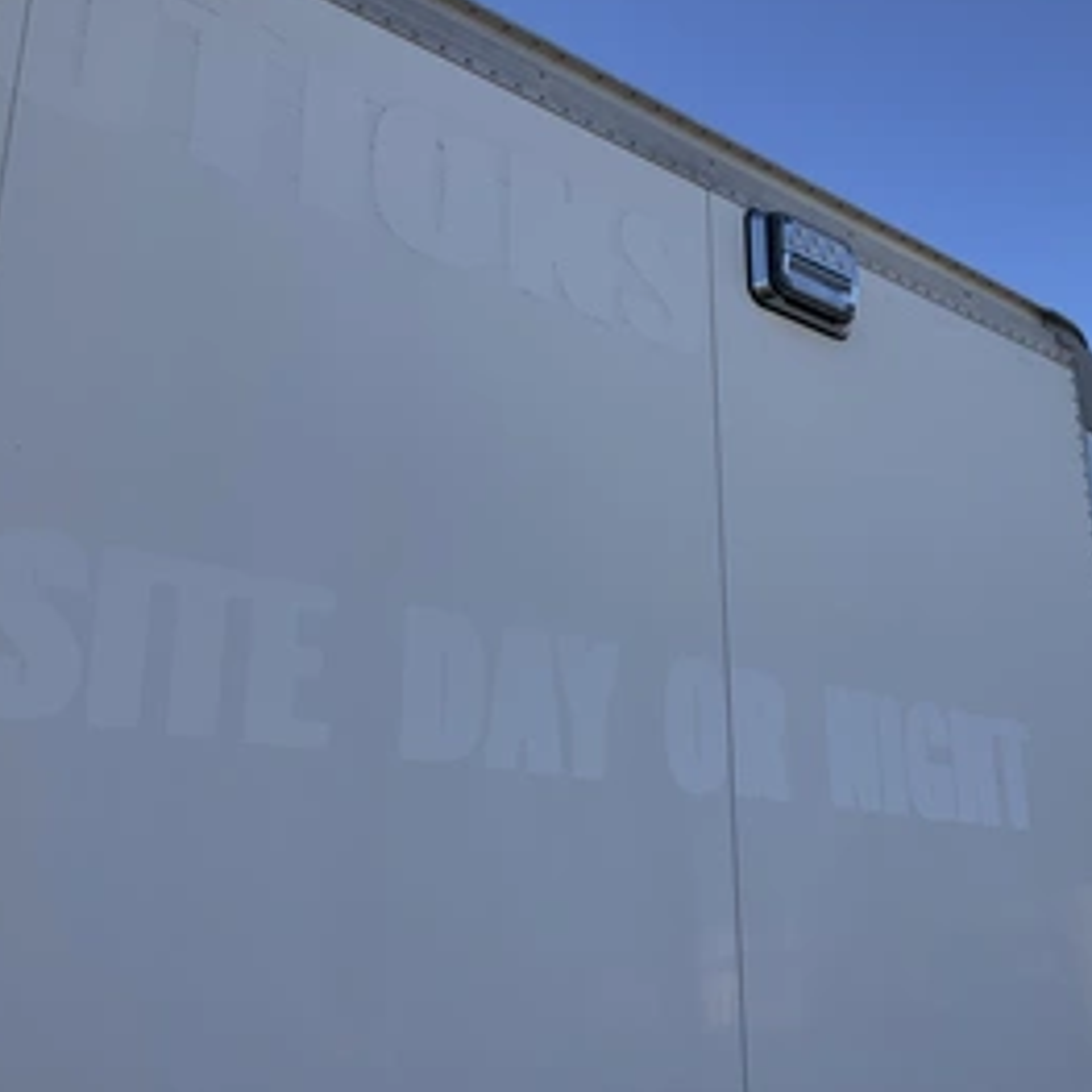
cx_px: 702
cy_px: 561
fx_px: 1392
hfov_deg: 42.4
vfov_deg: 42.8
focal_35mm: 39
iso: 25
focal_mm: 3
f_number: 1.8
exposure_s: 1/1221
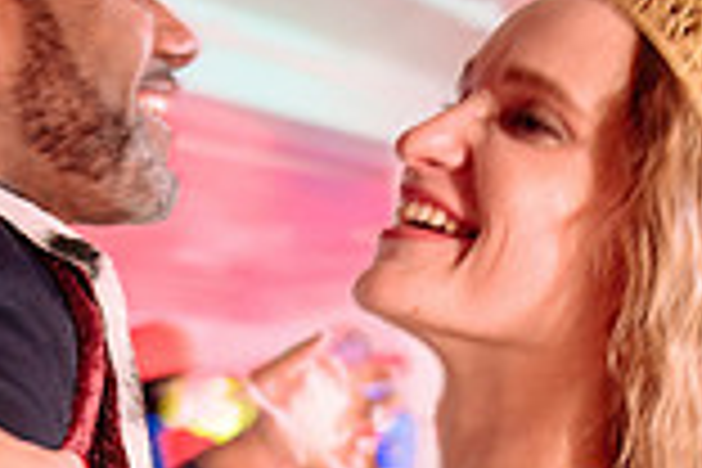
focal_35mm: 89
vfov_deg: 14.9
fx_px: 1735
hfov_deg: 22.8
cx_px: 248
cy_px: 529
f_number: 2.8
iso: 800
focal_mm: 24
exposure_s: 1/30
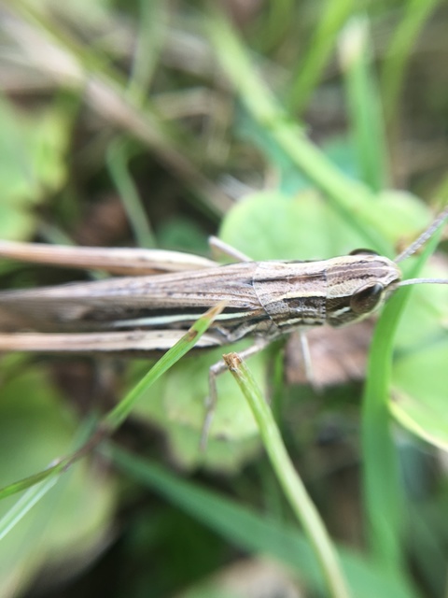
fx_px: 500
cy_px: 299
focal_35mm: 29
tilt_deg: -71.7
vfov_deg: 61.7
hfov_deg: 48.2
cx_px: 224
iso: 25
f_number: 2.2
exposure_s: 1/100
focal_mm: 4.15
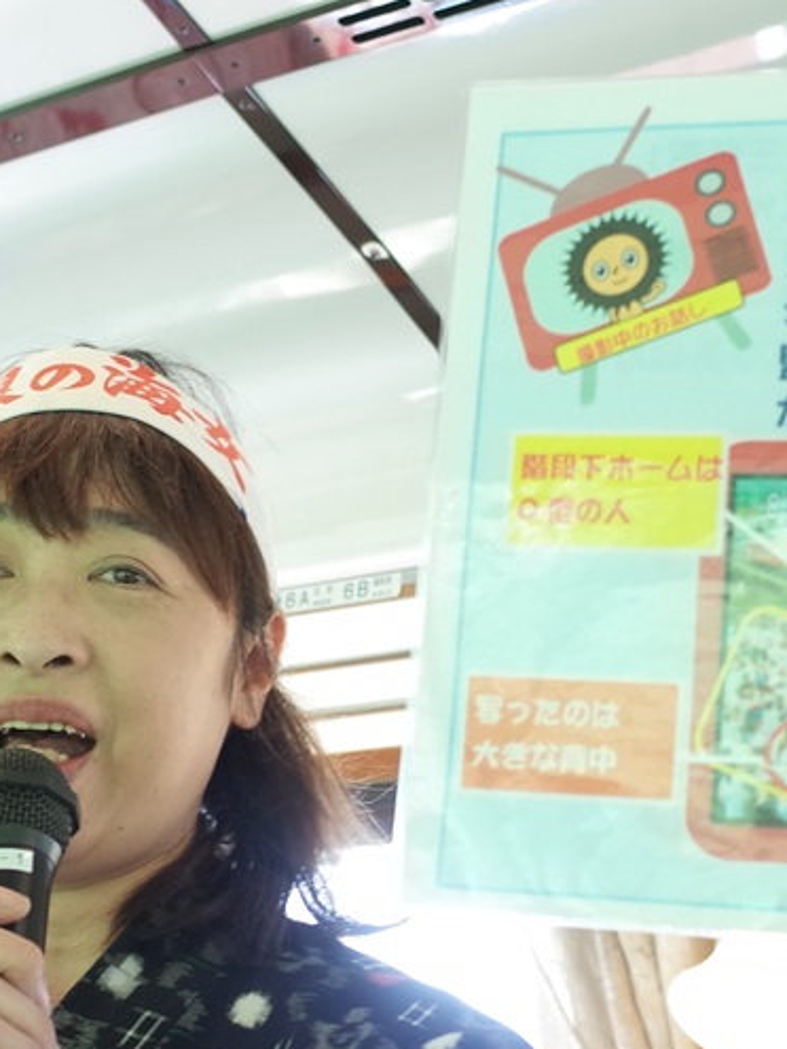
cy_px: 601
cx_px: 416
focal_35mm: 89
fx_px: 2698
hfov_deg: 16.6
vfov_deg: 22.0
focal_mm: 18.3
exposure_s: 1/40
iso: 200
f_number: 2.8
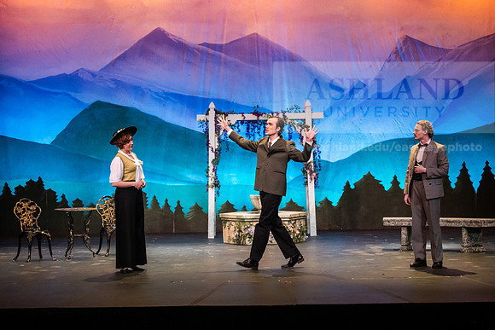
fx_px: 1238
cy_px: 165
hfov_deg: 22.6
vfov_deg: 15.2
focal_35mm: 90
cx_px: 248
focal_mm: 90
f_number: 3.2
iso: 4000
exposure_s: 1/320
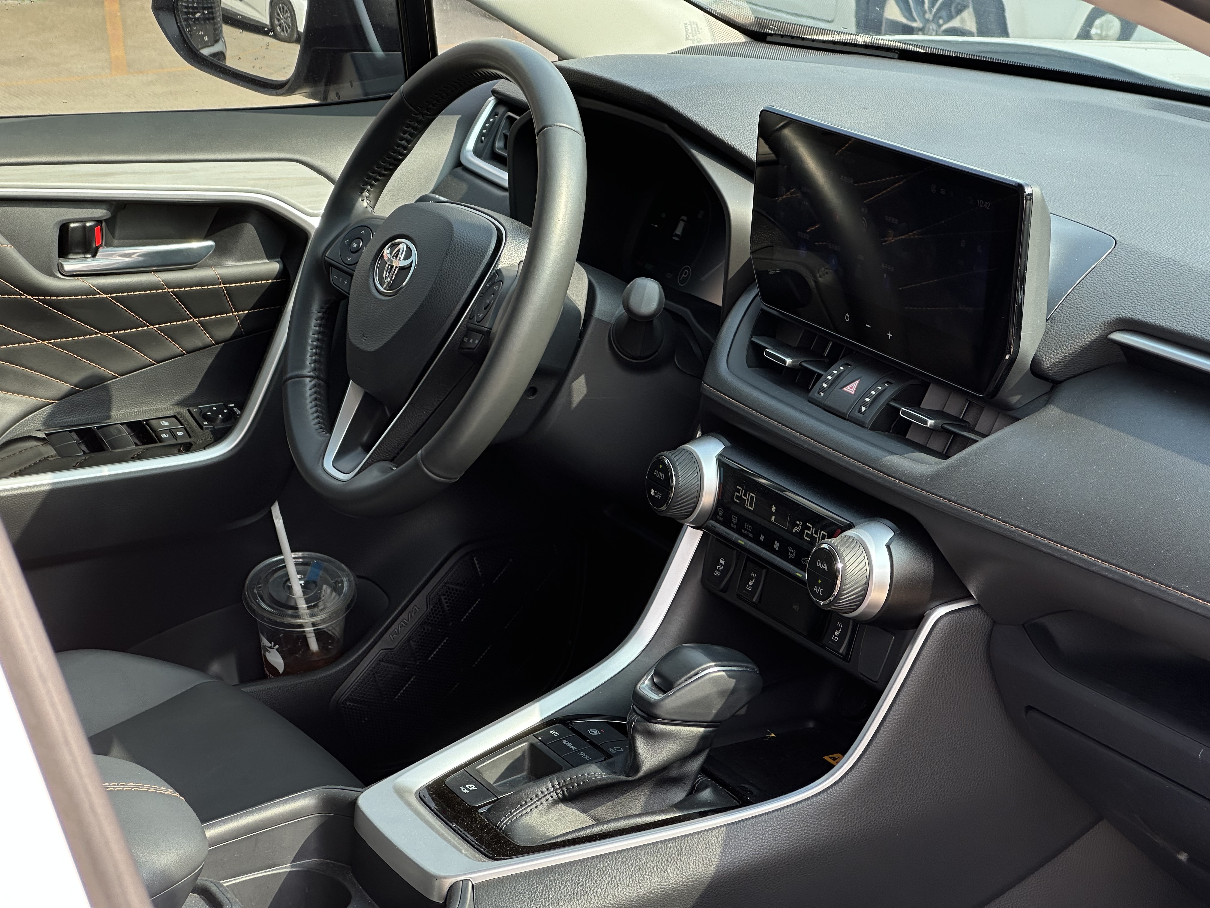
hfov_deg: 25.3
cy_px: 454
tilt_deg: -17.0
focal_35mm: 77
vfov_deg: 19.1
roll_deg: +0.9
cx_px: 605
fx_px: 2692
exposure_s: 1/99
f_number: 2.8
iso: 32
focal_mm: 9
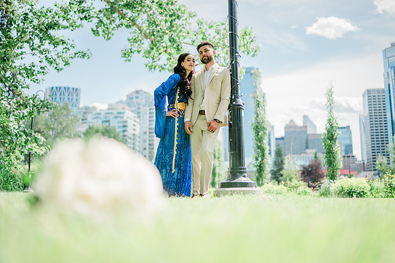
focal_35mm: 35
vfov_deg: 37.9
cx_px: 198
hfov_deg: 54.4
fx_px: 384
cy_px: 132
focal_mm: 35
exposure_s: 1/3200
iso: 125
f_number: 1.2
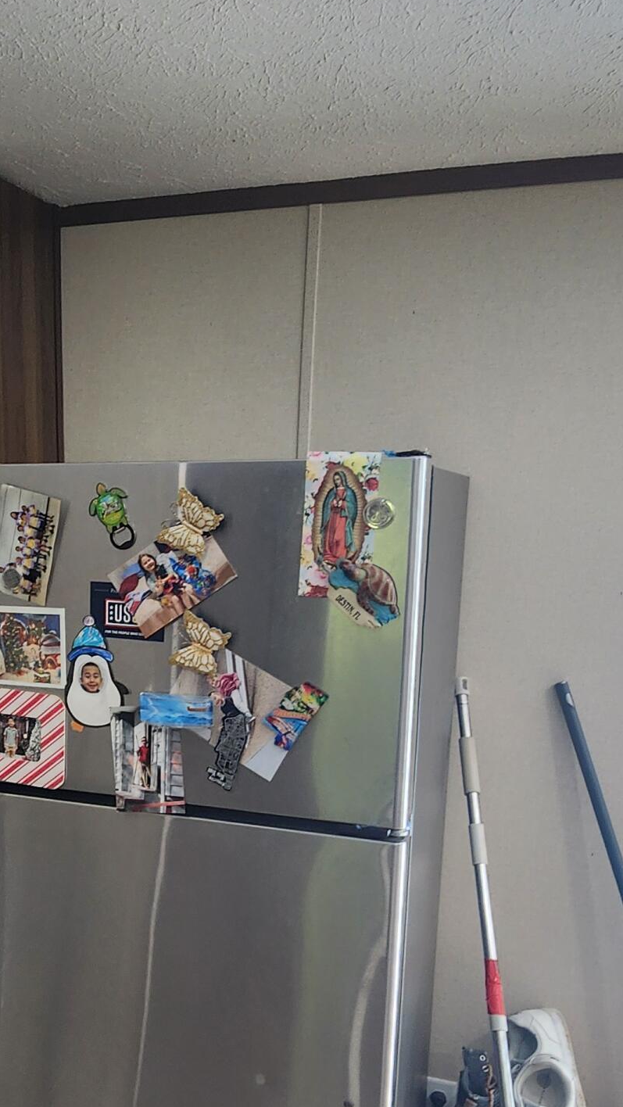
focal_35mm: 30
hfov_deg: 37.8
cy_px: 705
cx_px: 145
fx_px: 881
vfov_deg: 63.2
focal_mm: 2.2
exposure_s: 1/60
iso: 125
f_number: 2.2
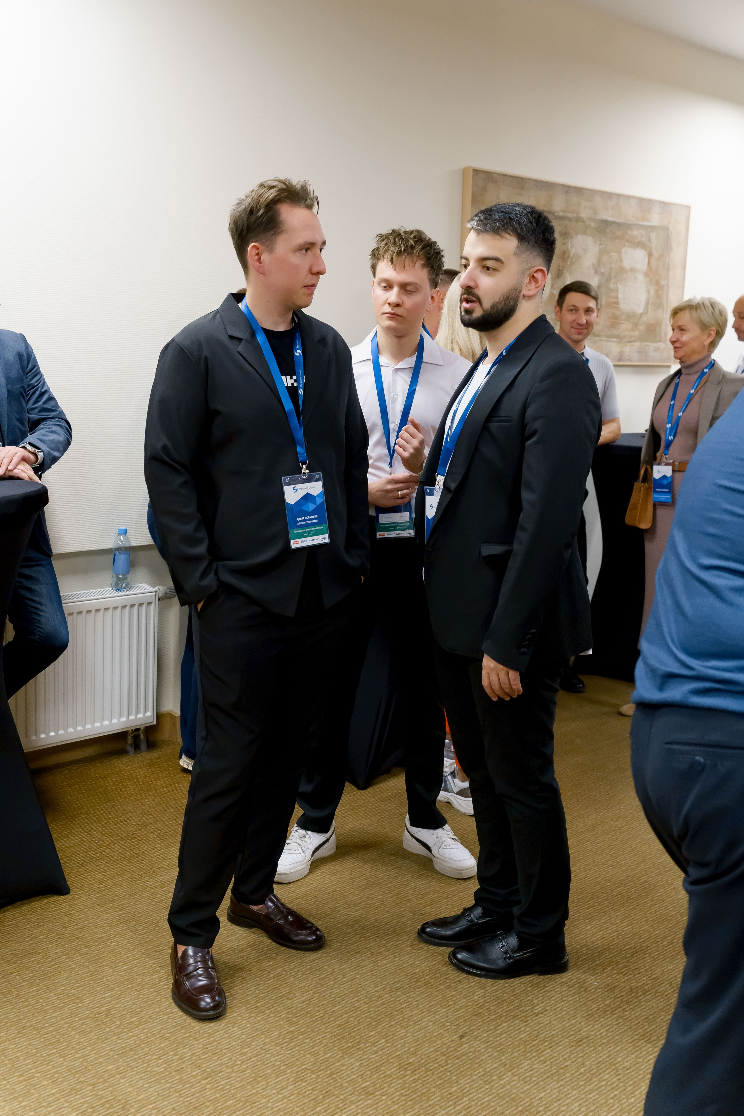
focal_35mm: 35
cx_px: 372
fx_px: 1085
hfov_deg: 37.9
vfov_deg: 54.4
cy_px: 558
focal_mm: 35
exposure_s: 1/125
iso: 2000
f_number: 4
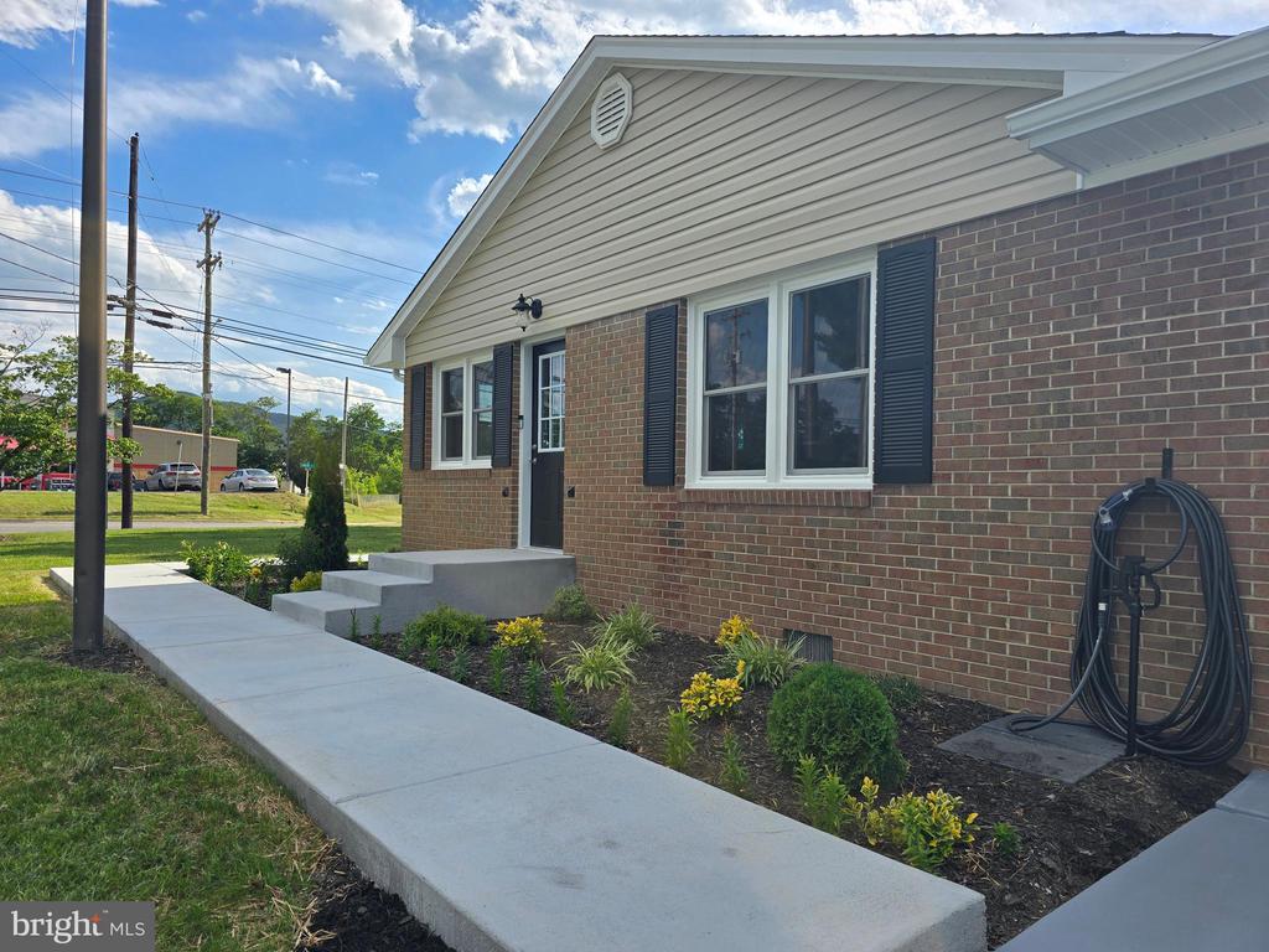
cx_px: 634
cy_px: 476
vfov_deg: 58.9
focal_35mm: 23
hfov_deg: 73.9
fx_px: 843
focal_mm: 6.3
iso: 12
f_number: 1.7
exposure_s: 1/809
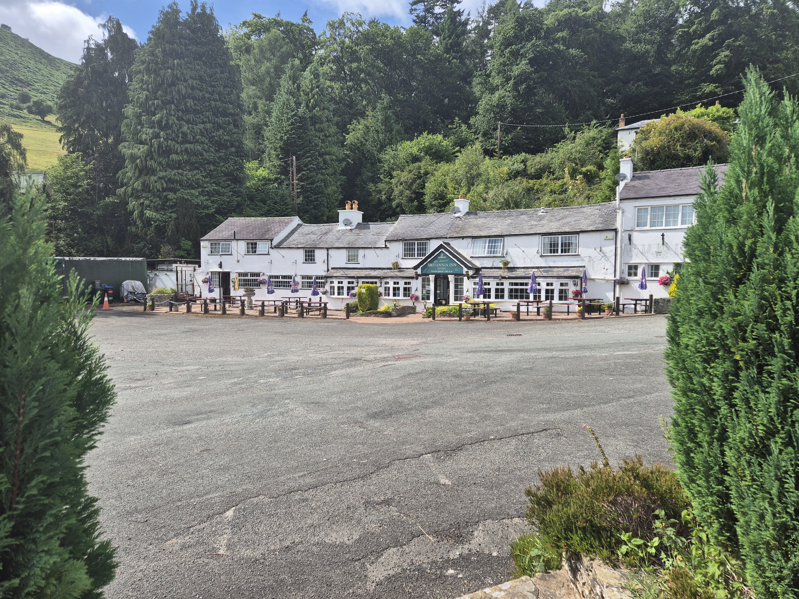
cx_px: 400
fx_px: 531
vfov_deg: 58.9
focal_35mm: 23
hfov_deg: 73.9
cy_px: 300
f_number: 1.8
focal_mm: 5.4
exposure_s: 1/1684
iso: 25
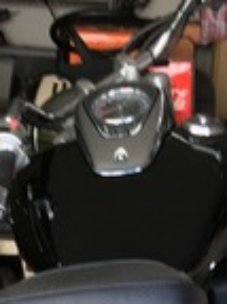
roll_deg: -3.6
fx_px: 1068
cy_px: 529
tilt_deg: -28.0
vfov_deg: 14.4
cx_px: 121
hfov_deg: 12.1
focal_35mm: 122
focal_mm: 4.15
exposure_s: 1/50
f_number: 2.2
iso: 32
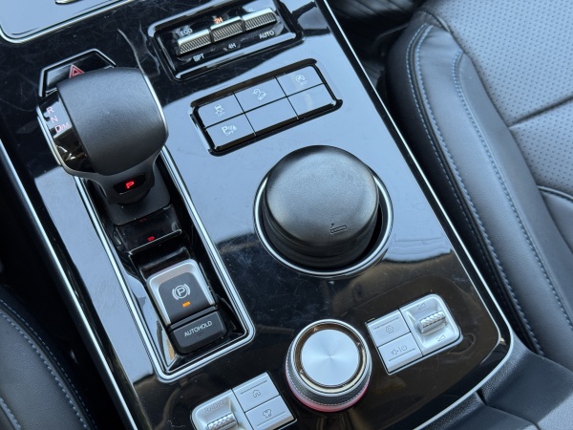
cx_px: 286
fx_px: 795
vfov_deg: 30.3
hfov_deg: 39.7
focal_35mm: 48
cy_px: 215
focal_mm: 6.76
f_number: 1.78
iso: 125
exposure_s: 1/60
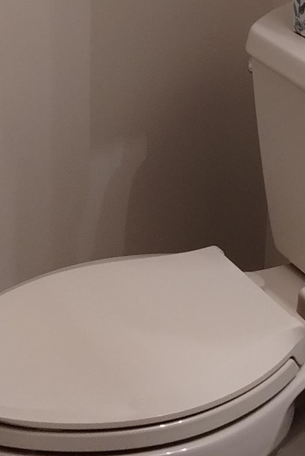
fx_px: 1448
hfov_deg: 12.0
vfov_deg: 16.5
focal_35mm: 114
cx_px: 168
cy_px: -215
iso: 478
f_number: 1.8
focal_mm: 4.27
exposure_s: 1/30
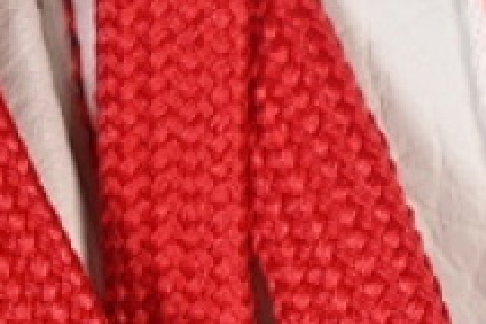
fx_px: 5153
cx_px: 442
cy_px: 129
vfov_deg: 3.6
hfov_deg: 5.4
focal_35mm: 382
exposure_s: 1/80
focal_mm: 50
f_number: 7.1
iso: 160
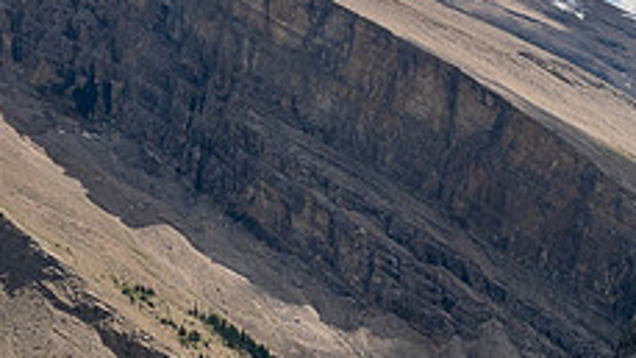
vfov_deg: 8.8
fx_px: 2328
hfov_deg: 15.5
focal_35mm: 138
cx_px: 503
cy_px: 343
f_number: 8
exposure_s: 1/125
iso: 200
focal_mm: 25
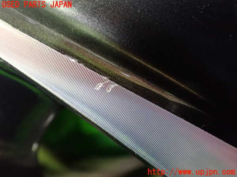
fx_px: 205
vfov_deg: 46.8
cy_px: 88
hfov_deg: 60.0
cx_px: 118
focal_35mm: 30
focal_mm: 5.4
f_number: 2.3
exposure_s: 1/30
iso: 1250
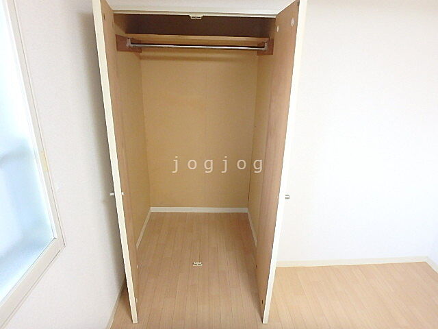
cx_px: 219
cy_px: 164
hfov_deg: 79.0
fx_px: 266
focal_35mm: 21
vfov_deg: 63.4
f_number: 3.5
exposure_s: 1/30
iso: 640
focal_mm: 3.7
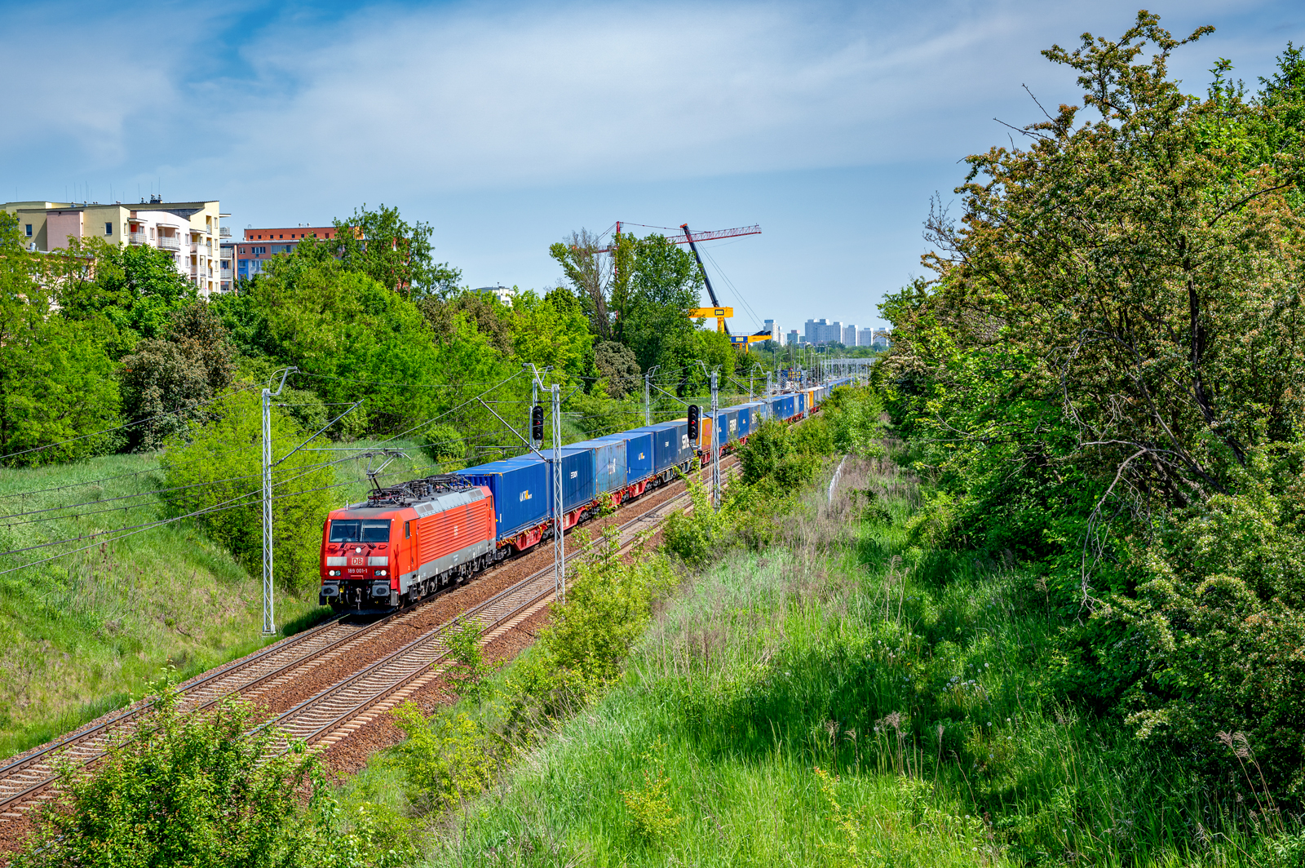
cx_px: 652
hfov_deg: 38.2
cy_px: 434
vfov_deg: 25.9
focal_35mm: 52
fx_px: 1883
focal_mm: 52
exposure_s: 1/400
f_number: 8
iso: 160
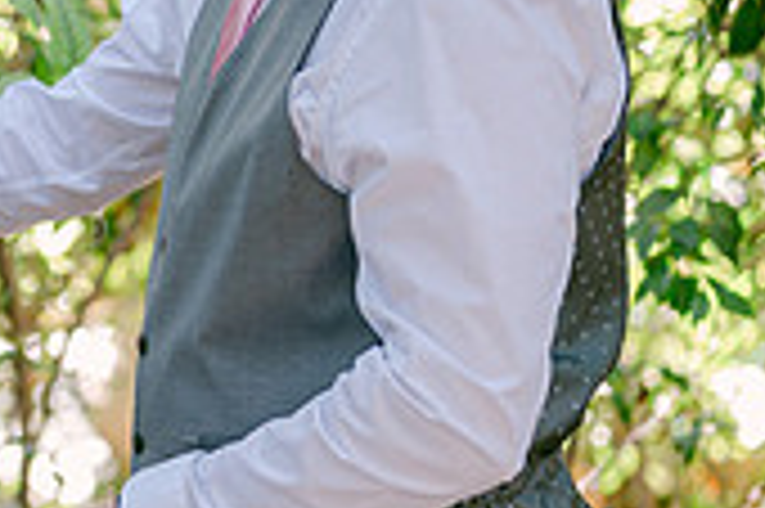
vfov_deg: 8.0
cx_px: -176
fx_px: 3630
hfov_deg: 11.8
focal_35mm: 171
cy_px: 247
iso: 180
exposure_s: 1/125
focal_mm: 50
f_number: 1.8
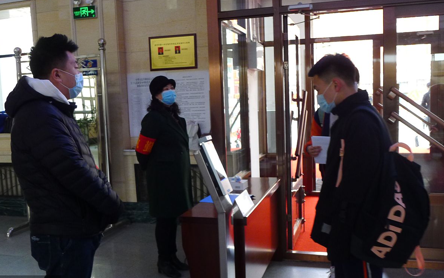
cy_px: 147
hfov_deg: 54.0
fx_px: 436
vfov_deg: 35.3
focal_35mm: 36
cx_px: 221
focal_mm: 7.5
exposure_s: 1/80
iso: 400
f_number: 2.3
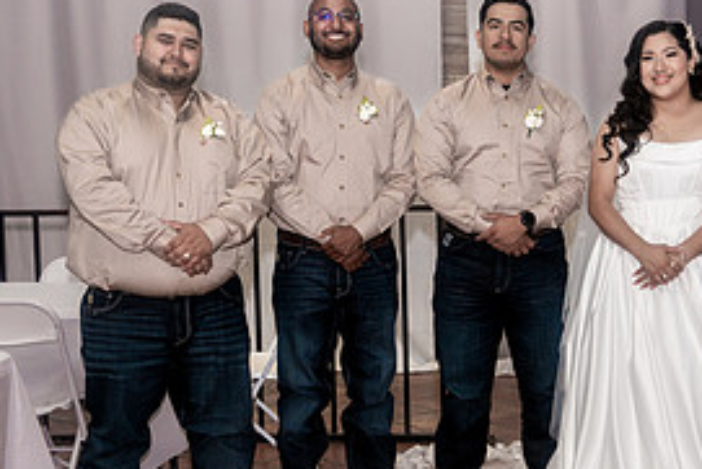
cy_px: 258
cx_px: 596
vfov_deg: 18.2
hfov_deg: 26.3
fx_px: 1463
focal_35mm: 75
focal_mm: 35
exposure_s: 1/250
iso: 2000
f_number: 4
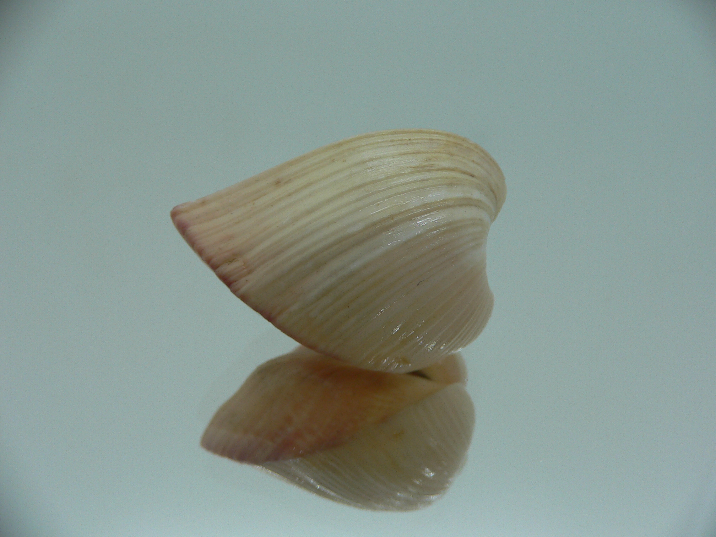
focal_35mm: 35
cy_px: 268
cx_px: 358
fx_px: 724
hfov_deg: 52.6
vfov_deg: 40.7
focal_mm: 4.6
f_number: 2.8
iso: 80
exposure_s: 1/60
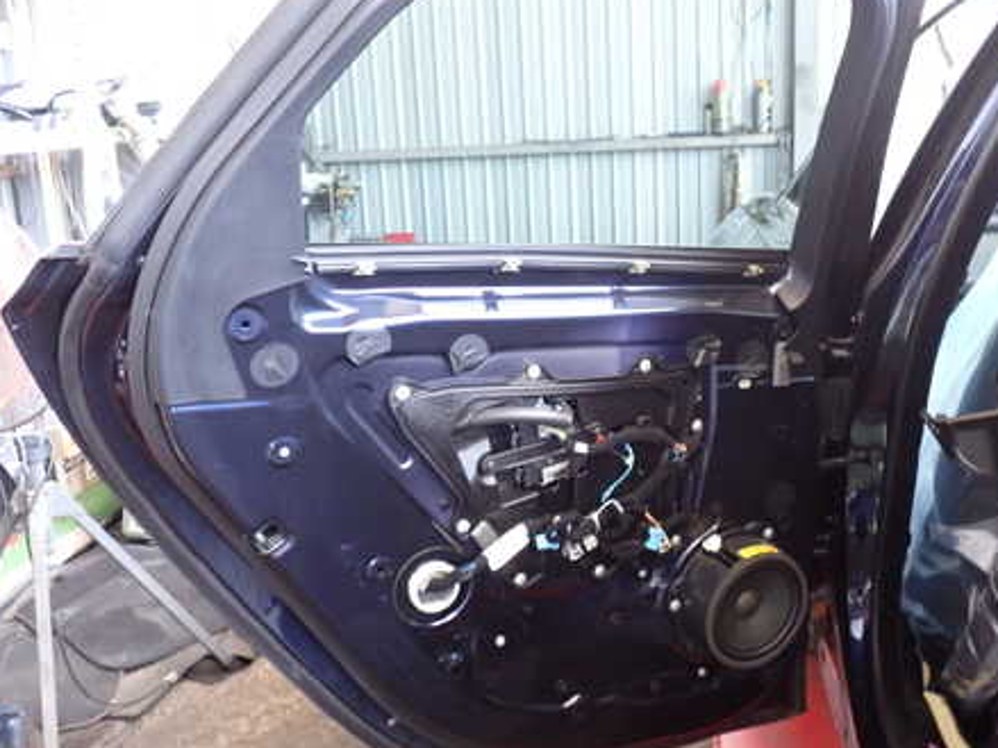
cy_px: 391
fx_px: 1182
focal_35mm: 41
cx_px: 550
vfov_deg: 35.1
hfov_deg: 45.7
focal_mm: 5.4
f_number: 2.3
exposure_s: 1/30
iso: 400
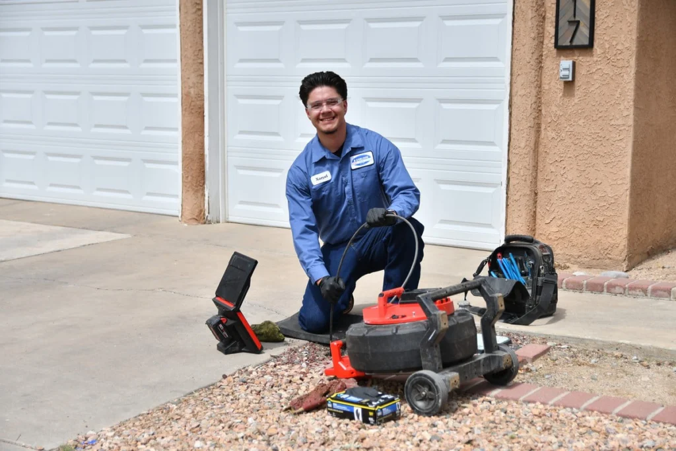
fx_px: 1070
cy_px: 226
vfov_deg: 23.8
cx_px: 338
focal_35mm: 57
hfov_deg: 35.0
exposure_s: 1/2500
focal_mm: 38
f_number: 2.8
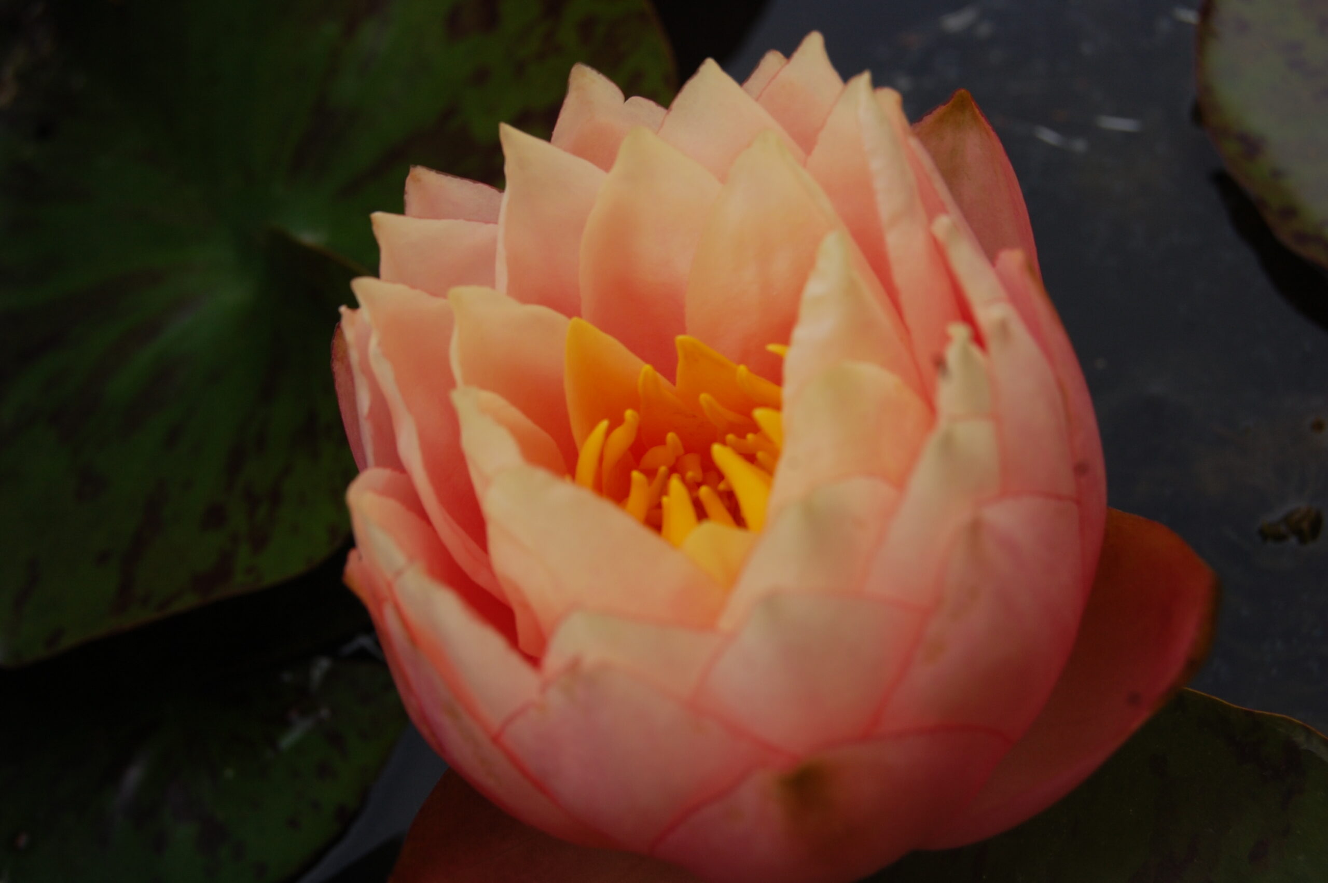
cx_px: 664
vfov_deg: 23.7
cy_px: 442
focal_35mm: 57
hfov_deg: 35.1
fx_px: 2101
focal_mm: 38
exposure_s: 1/320
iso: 200
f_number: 9
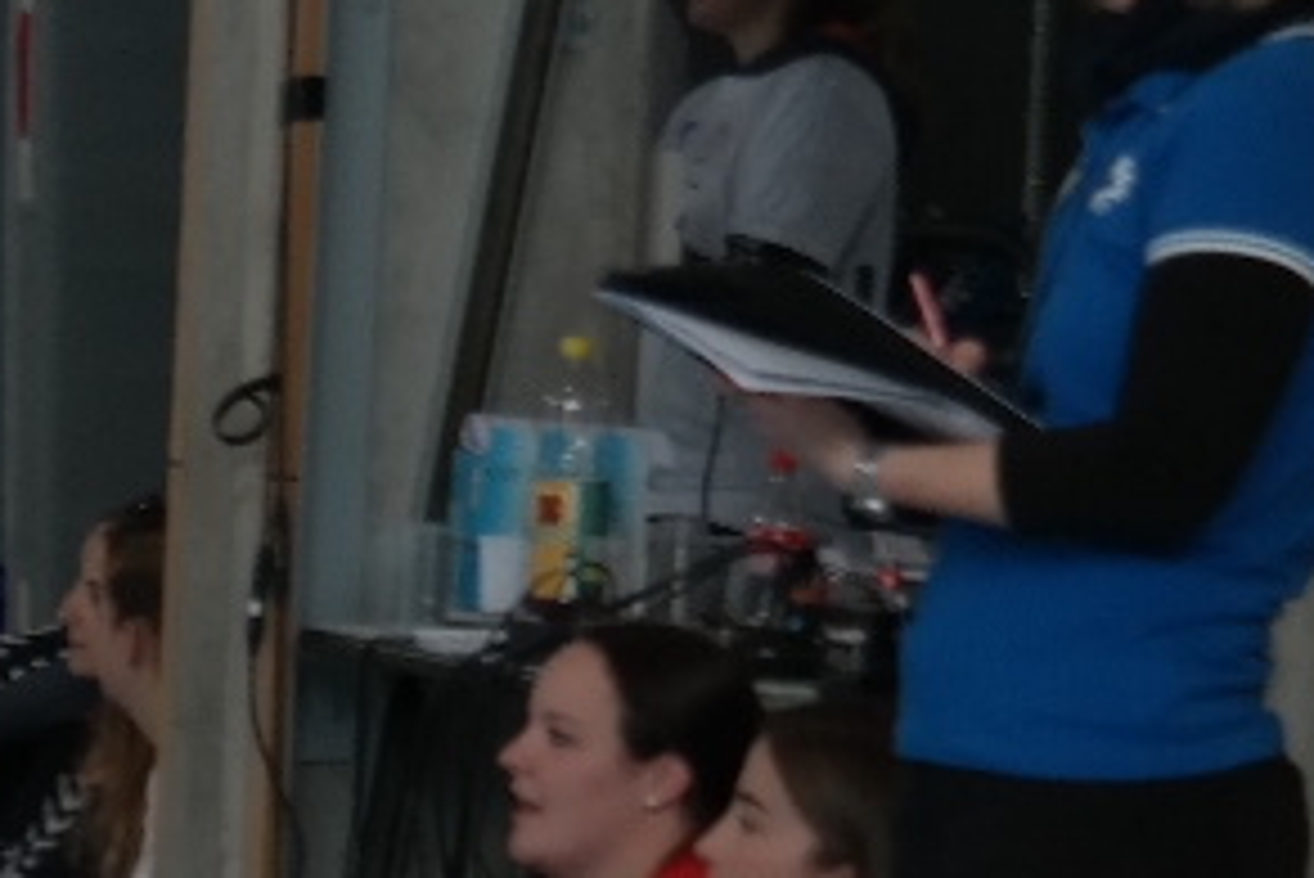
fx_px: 13803
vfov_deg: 3.6
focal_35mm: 378
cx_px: -1786
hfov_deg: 5.3
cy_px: 1189
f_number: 5
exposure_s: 1/80
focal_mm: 45
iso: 200
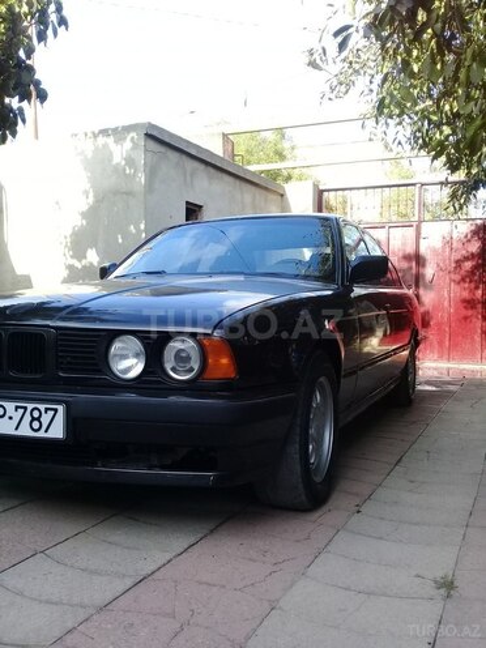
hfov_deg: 45.4
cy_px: 324
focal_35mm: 31
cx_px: 243
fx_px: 580
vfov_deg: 58.4
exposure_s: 1/198
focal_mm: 3.3
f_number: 2.2
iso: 50
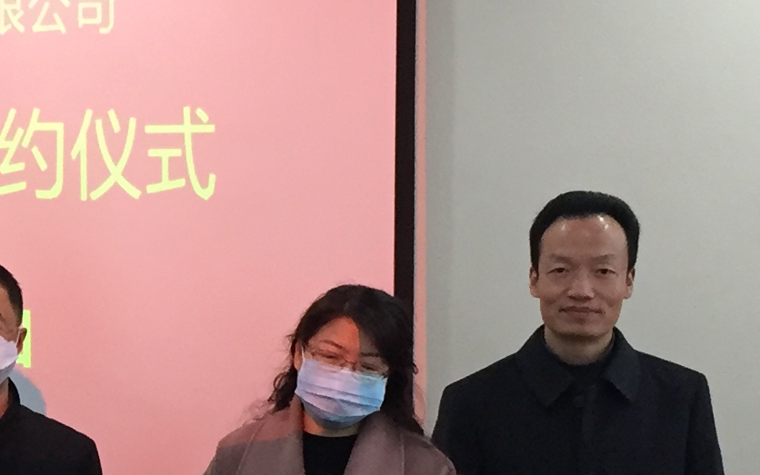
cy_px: 551
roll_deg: +0.8
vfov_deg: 10.8
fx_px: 2486
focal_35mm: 120
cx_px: -94
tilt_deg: -6.1
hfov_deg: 16.8
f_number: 2.2
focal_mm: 4.15
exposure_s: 1/33
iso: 80
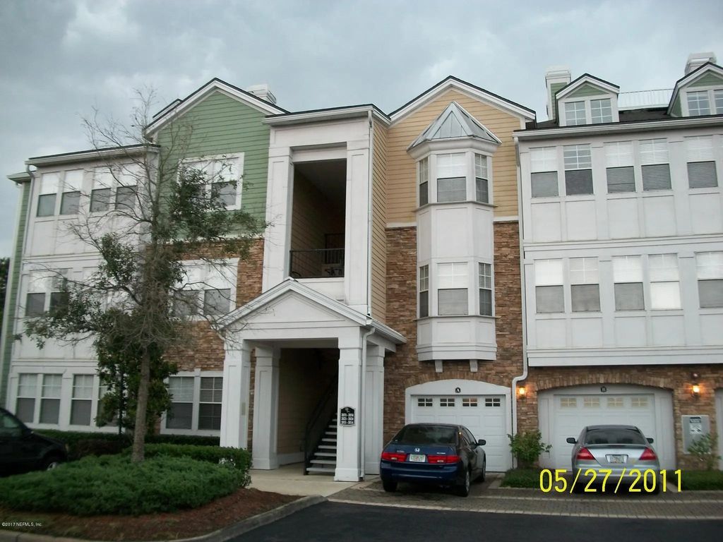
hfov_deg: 56.8
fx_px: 668
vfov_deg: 44.2
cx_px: 362
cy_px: 271
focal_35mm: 32
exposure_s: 1/30
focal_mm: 5.7
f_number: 2.9
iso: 81
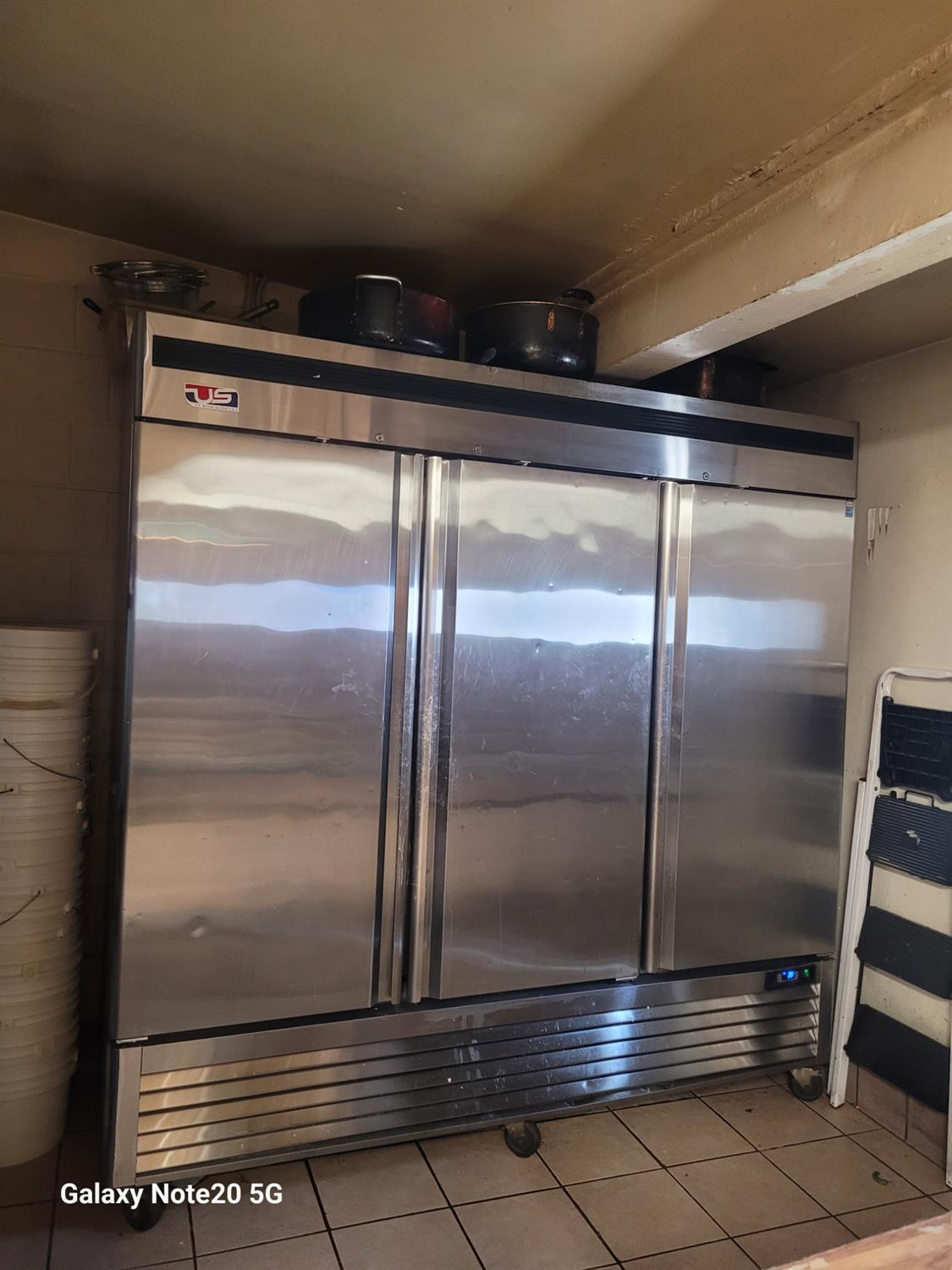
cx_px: 476
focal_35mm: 26
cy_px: 635
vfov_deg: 67.3
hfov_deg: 53.1
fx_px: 953
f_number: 1.8
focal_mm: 5.4
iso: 400
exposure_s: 1/40
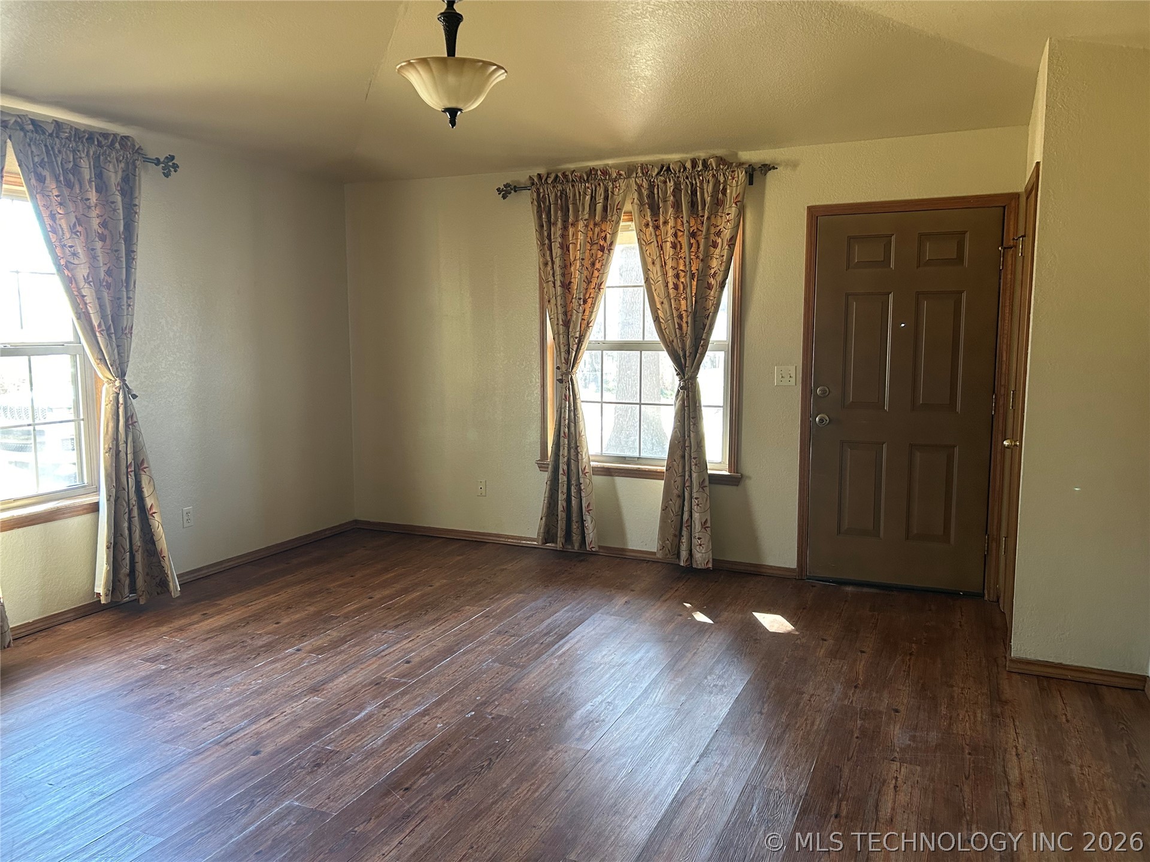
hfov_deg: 67.3
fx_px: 864
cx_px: 575
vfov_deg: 53.1
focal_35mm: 26
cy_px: 431
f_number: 1.5
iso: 250
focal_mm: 5.7
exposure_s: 1/60
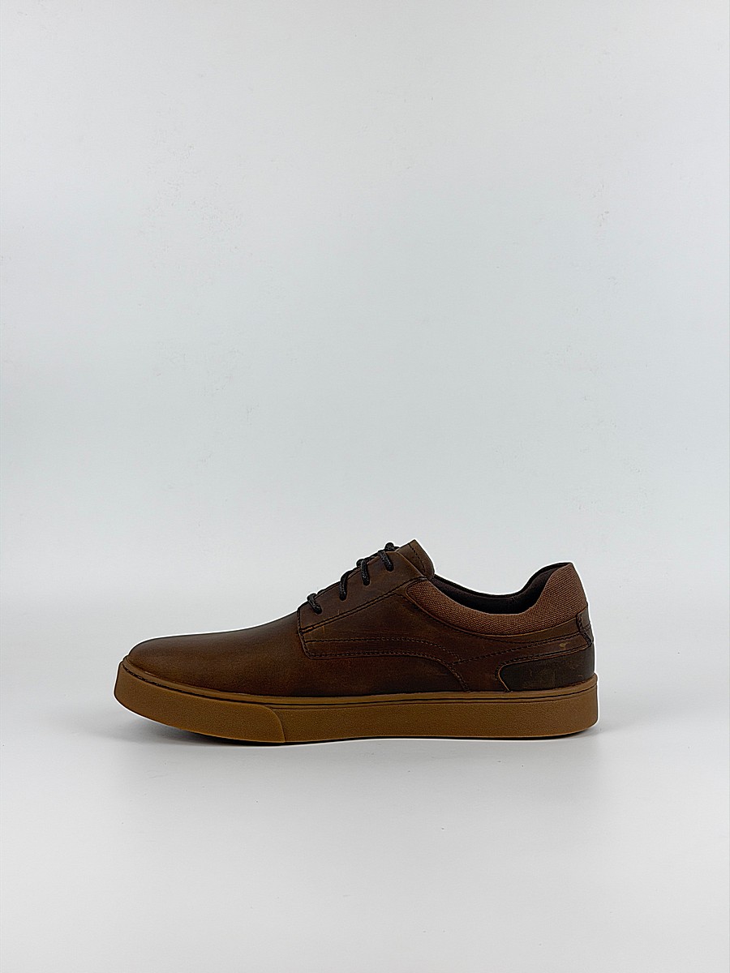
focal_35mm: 48
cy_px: 486
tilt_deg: -3.8
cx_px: 365
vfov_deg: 39.7
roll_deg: +0.3
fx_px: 1350
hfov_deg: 30.3
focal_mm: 6.76
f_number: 1.78
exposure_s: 1/175
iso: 50
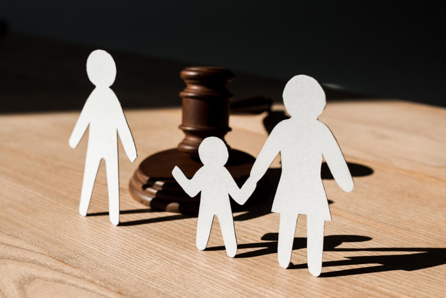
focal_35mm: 50
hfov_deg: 39.6
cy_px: 149
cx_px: 223
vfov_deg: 27.0
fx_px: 620
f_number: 5.6
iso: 100
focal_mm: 50
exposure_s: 1/500
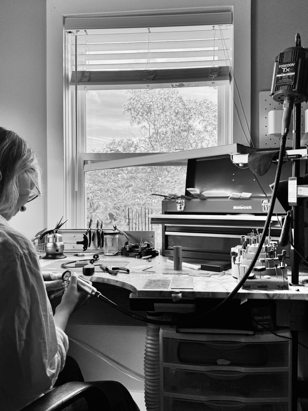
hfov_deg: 44.1
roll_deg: +0.0
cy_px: 200
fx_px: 380
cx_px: 163
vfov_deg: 56.8
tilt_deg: +0.2
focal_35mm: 32
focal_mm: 6.76
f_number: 1.78
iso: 80
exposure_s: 1/822
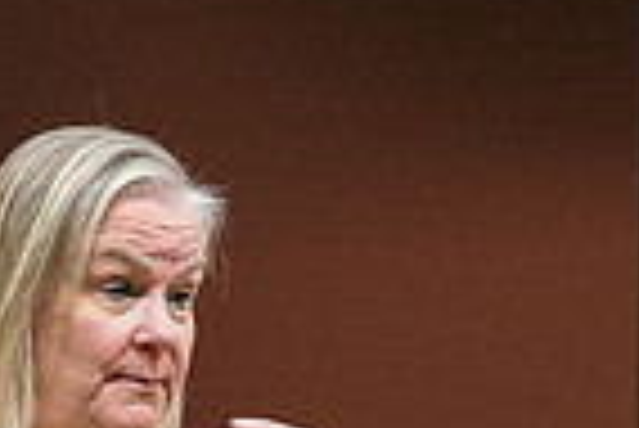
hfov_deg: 2.5
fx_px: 14481
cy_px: 840
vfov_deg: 1.7
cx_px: 423
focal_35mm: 815
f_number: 3.5
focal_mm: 200
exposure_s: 1/100
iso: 3200
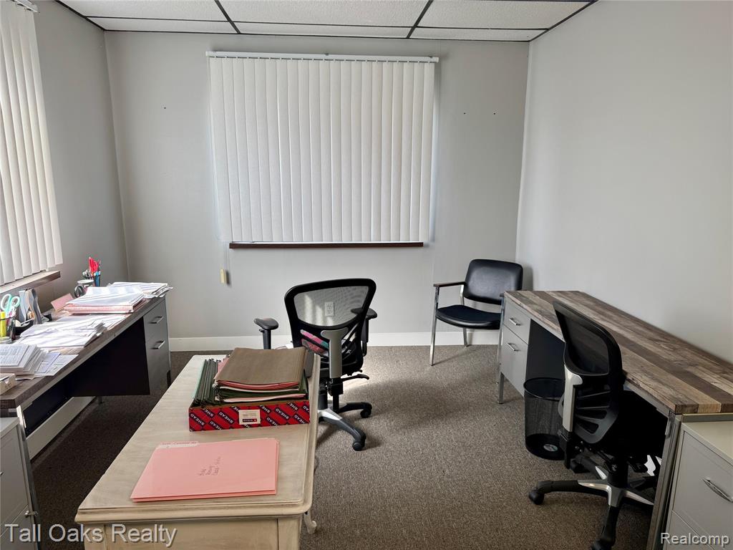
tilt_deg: -11.2
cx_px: 366
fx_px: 508
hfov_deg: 71.6
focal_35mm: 24
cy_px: 275
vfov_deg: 56.8
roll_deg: +0.1
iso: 80
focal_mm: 6.76
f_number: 1.78
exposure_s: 1/121
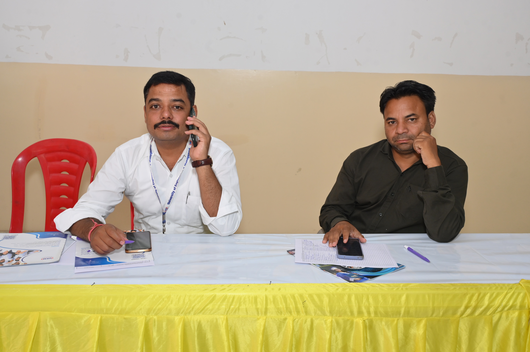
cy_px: 176
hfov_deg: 57.3
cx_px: 265
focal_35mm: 33
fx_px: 485
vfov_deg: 39.9
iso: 1000
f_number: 7.1
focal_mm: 33
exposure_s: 1/160
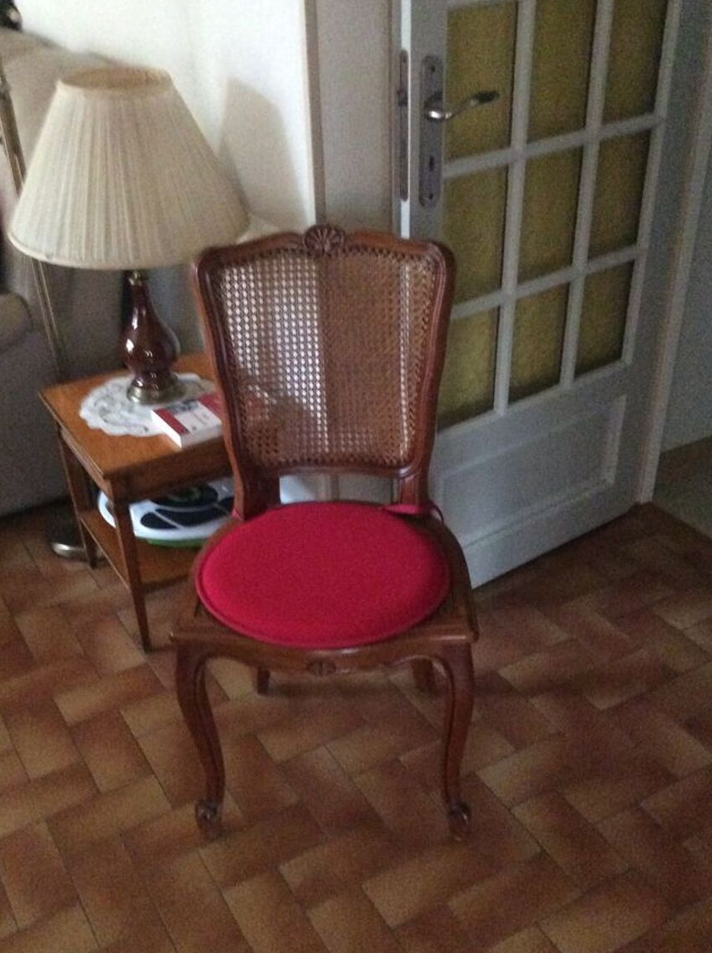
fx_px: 1045
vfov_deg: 48.9
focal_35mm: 38
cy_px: 532
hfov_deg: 37.6
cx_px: 338
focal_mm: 3.3
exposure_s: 1/17
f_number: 2.4
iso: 640
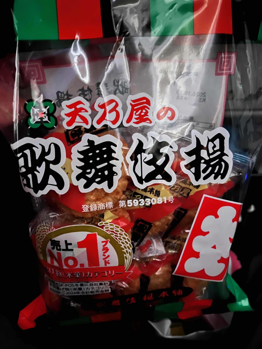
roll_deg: +5.0
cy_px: 174
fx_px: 262
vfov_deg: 67.3
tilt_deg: -38.3
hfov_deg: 53.1
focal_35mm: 26
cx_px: 131
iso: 1250
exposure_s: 1/9
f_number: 1.6
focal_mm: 5.1
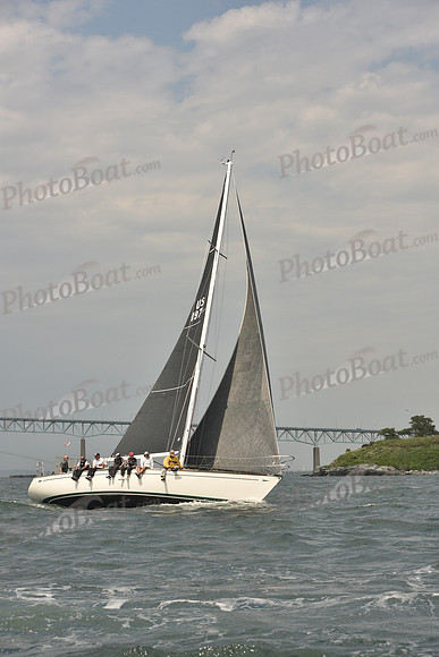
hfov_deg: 19.5
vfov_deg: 28.8
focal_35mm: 70
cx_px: 220
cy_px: 328
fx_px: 1280
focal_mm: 70
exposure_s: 1/640
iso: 250
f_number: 8
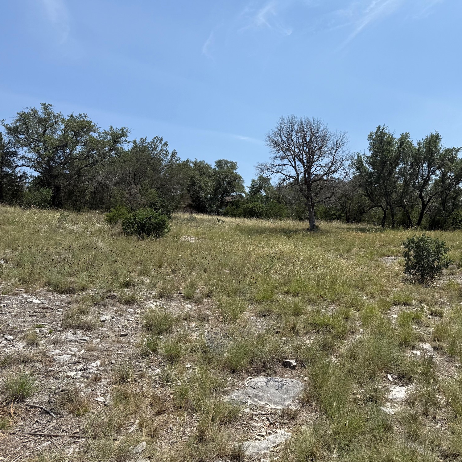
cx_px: 284
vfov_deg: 55.6
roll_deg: +3.3
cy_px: 232
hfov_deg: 55.1
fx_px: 438
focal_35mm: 29
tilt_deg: +5.9
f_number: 1.78
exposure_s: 1/5319
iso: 80
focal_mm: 6.76
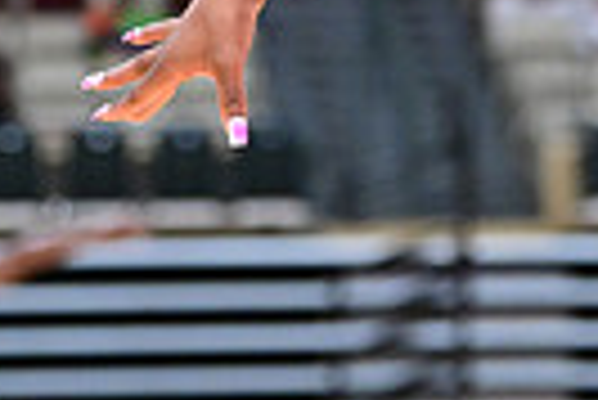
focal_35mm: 305
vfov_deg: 4.5
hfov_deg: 6.7
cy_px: -319
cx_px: 620
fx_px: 5072
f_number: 3.2
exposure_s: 1/1000
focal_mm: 70
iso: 6400
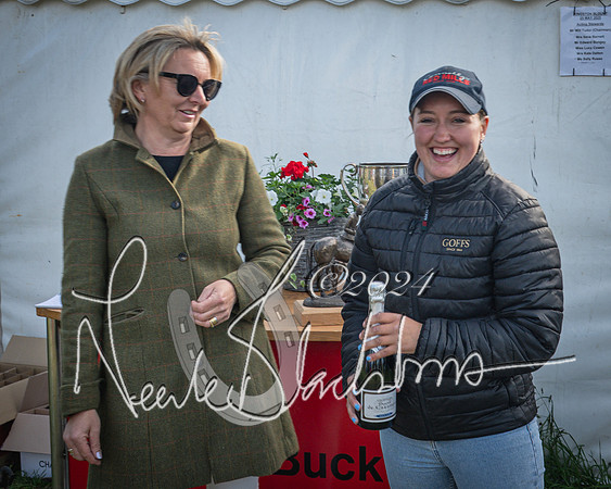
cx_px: 404
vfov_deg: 27.8
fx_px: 988
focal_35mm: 55
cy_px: 228
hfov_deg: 34.1
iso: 200
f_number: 9
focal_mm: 27
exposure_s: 1/60
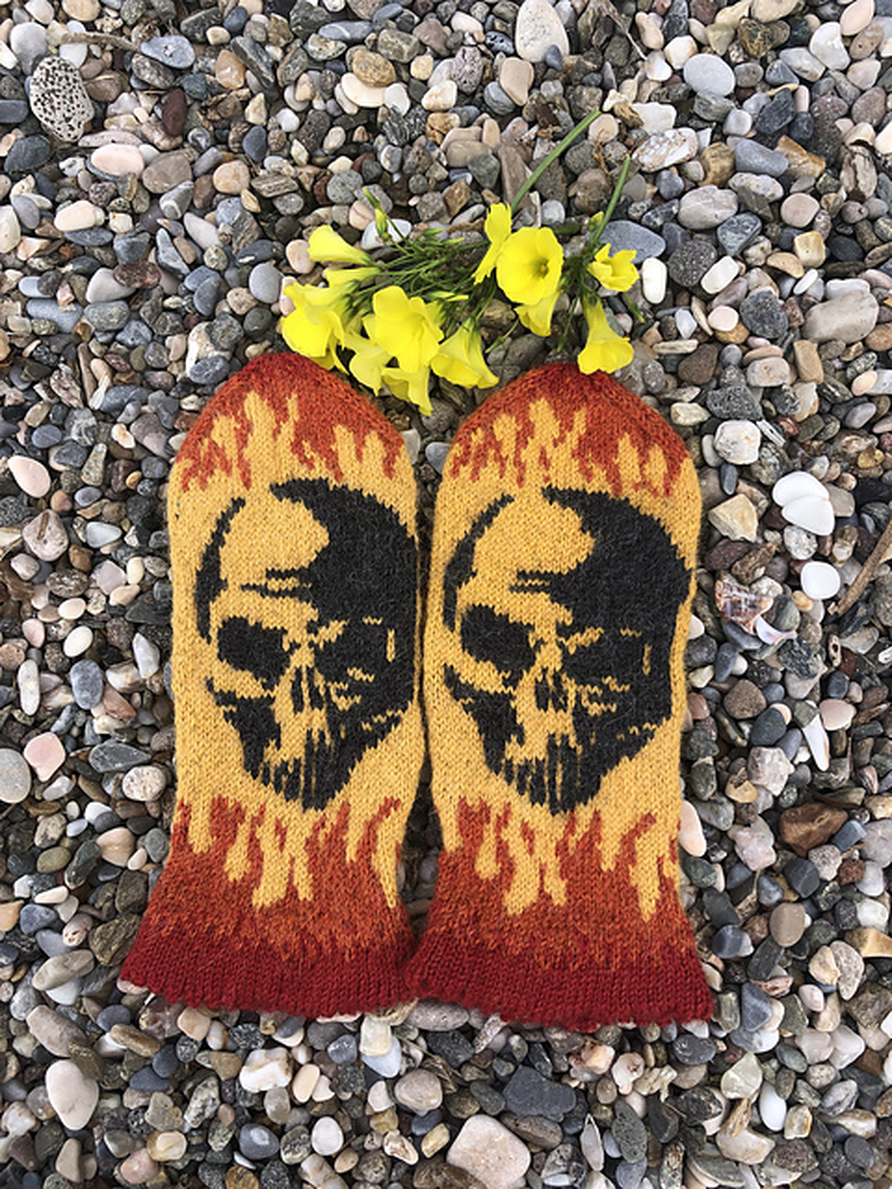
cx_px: 446
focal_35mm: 28
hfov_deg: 49.7
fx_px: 962
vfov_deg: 63.4
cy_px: 594
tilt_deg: -82.7
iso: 20
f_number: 1.8
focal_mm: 4
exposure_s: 1/716
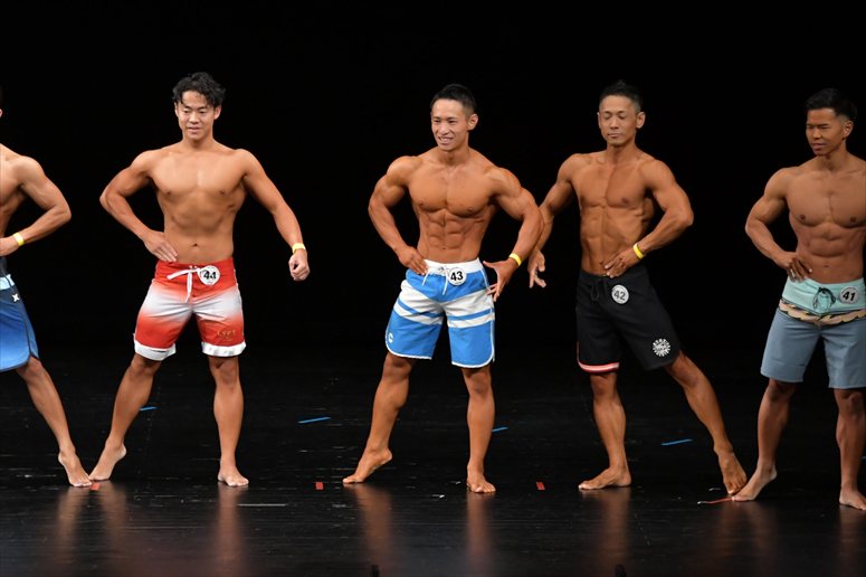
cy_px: 288
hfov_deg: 8.6
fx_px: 5771
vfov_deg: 5.7
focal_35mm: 240
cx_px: 433
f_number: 5.6
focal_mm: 160
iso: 3200
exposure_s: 1/400
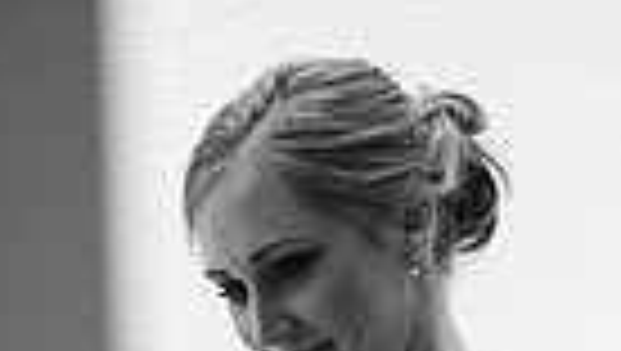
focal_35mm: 290
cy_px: 968
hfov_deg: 7.4
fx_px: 4781
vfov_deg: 4.1
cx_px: 358
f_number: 2
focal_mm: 85
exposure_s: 1/250
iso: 1250
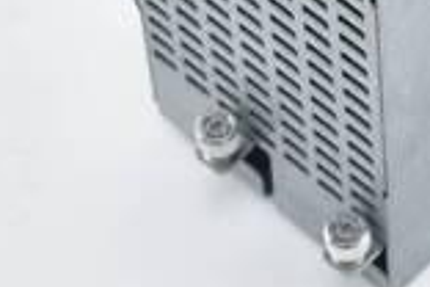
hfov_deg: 8.8
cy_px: -228
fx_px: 2759
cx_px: 515
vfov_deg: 5.8
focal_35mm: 231
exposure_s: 1/50
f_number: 4.2
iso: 100
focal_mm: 30
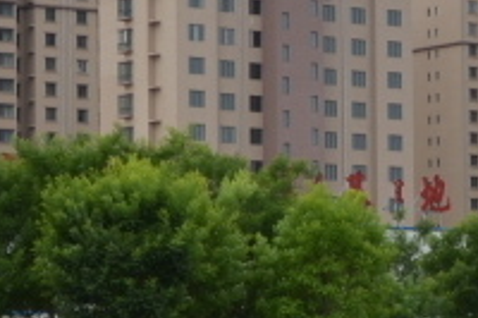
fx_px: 2441
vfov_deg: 7.4
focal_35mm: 184
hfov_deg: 11.1
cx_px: 447
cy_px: 287
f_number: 7.1
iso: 100
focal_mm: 24
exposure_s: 1/125
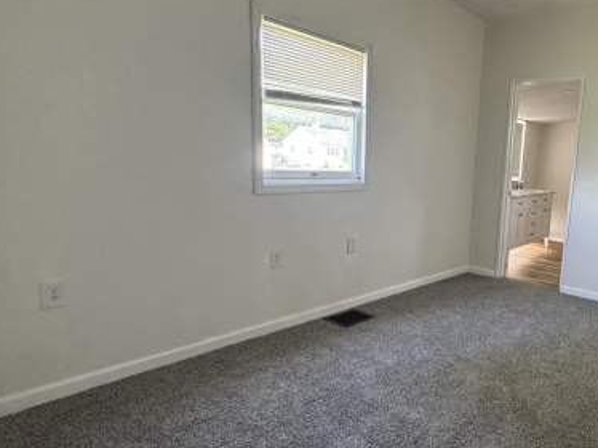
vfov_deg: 54.8
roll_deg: -4.6
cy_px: 235
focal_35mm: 25
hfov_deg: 63.6
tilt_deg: -11.2
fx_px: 432
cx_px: 476
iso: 320
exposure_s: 1/120
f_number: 2.2
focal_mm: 2.22
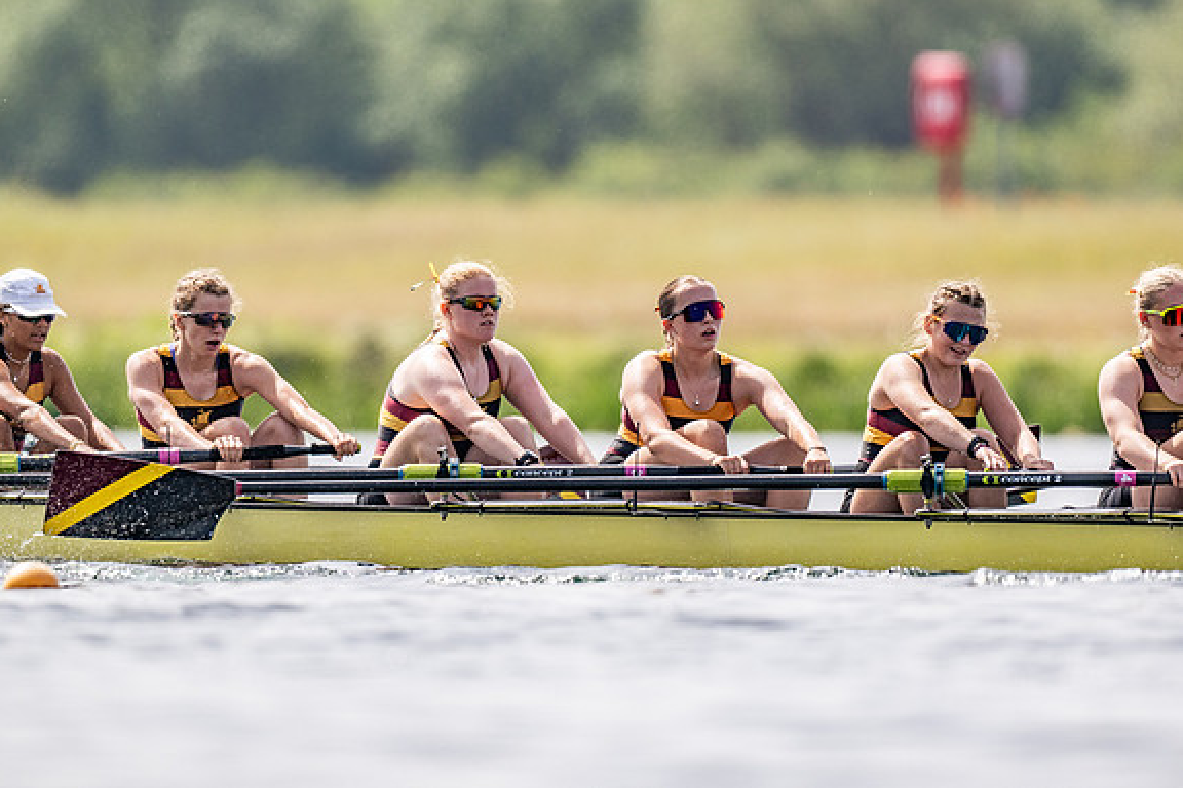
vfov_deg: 1.5
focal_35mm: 906
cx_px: 592
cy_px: 394
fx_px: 29770
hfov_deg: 2.3
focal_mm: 600
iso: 180
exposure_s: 1/2500
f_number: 4
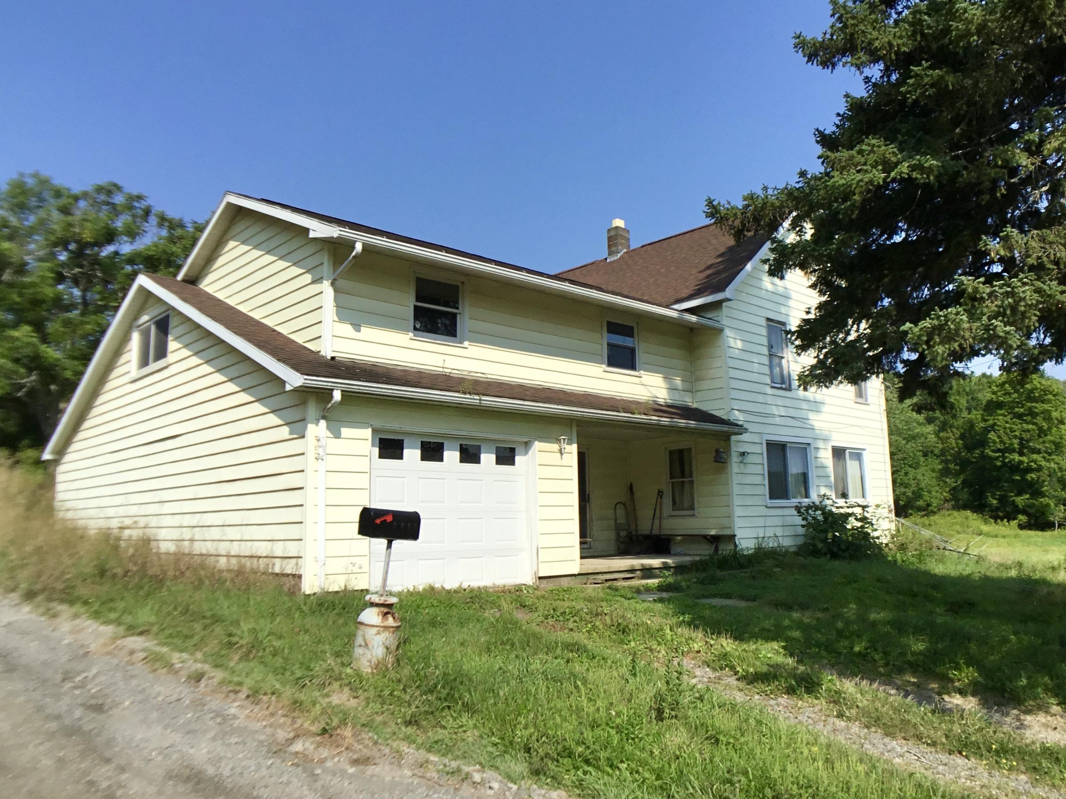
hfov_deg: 47.8
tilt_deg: +8.7
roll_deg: +1.3
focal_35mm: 39
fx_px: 1201
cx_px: 590
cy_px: 391
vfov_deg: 36.8
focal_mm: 3.3
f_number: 2.4
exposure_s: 1/2037
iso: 25
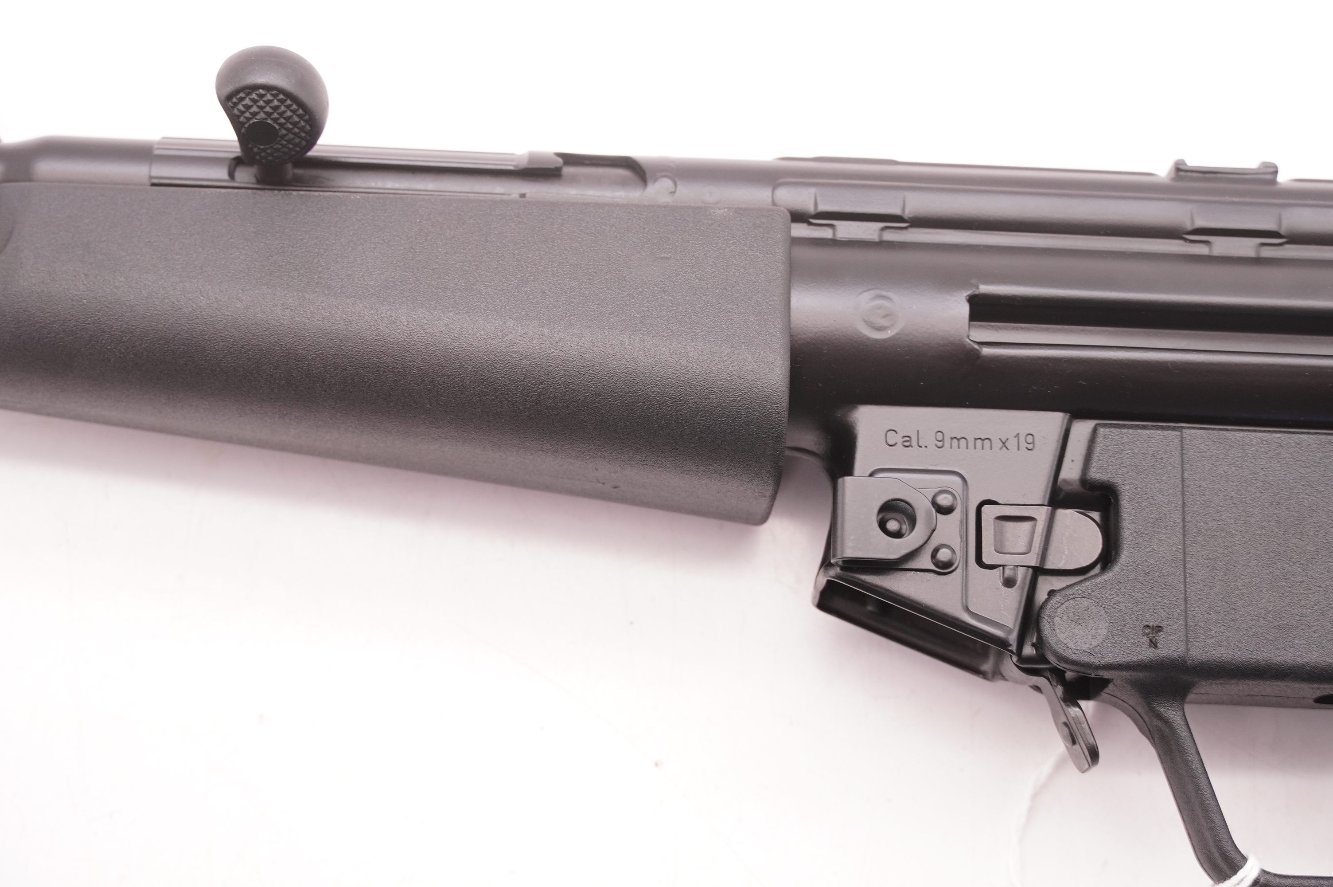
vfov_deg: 20.1
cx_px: 666
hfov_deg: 29.9
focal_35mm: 68
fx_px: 2497
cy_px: 444
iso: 800
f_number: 5.6
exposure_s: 1/125
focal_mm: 45
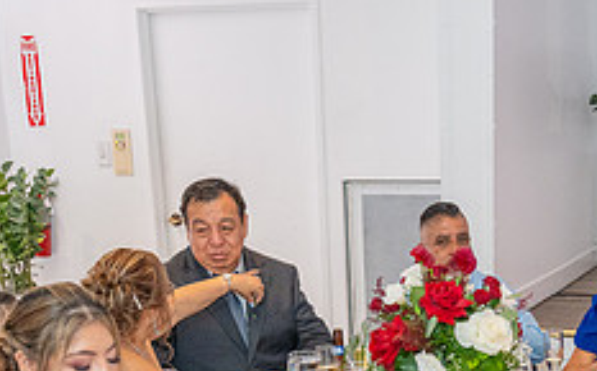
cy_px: 487
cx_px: 487
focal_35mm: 75
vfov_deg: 16.4
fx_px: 1219
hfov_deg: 26.9
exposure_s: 1/200
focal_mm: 29.5
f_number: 2.8
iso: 2000
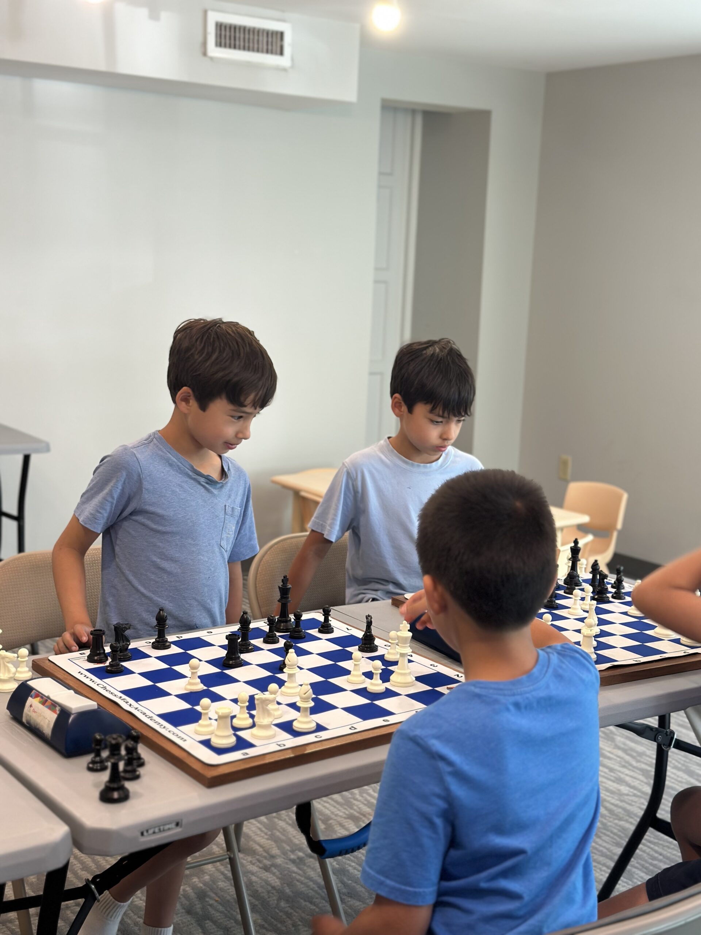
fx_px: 1296
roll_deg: -3.0
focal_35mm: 48
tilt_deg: -8.9
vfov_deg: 39.7
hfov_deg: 30.3
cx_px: 350
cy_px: 468
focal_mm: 6.86
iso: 80
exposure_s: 1/60
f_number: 1.78
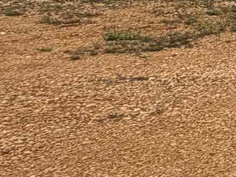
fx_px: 764
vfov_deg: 11.9
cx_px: 791
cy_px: -171
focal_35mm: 112
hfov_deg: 10.0
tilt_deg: -0.1
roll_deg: -4.2
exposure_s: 1/1399
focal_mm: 2.22
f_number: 2.2
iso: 20
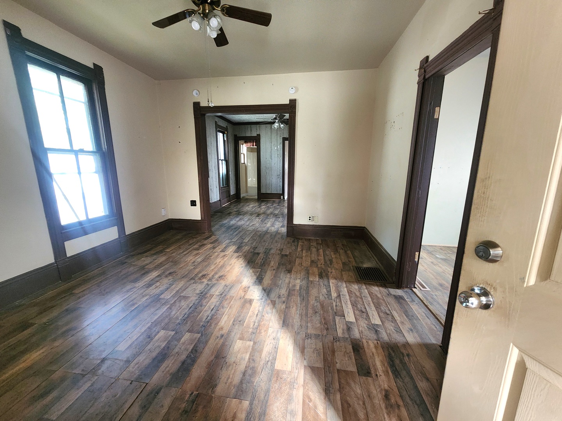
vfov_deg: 89.9
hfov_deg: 106.2
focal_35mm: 13
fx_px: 211
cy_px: 210
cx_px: 281
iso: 500
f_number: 2.2
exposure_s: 1/30
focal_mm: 2.2
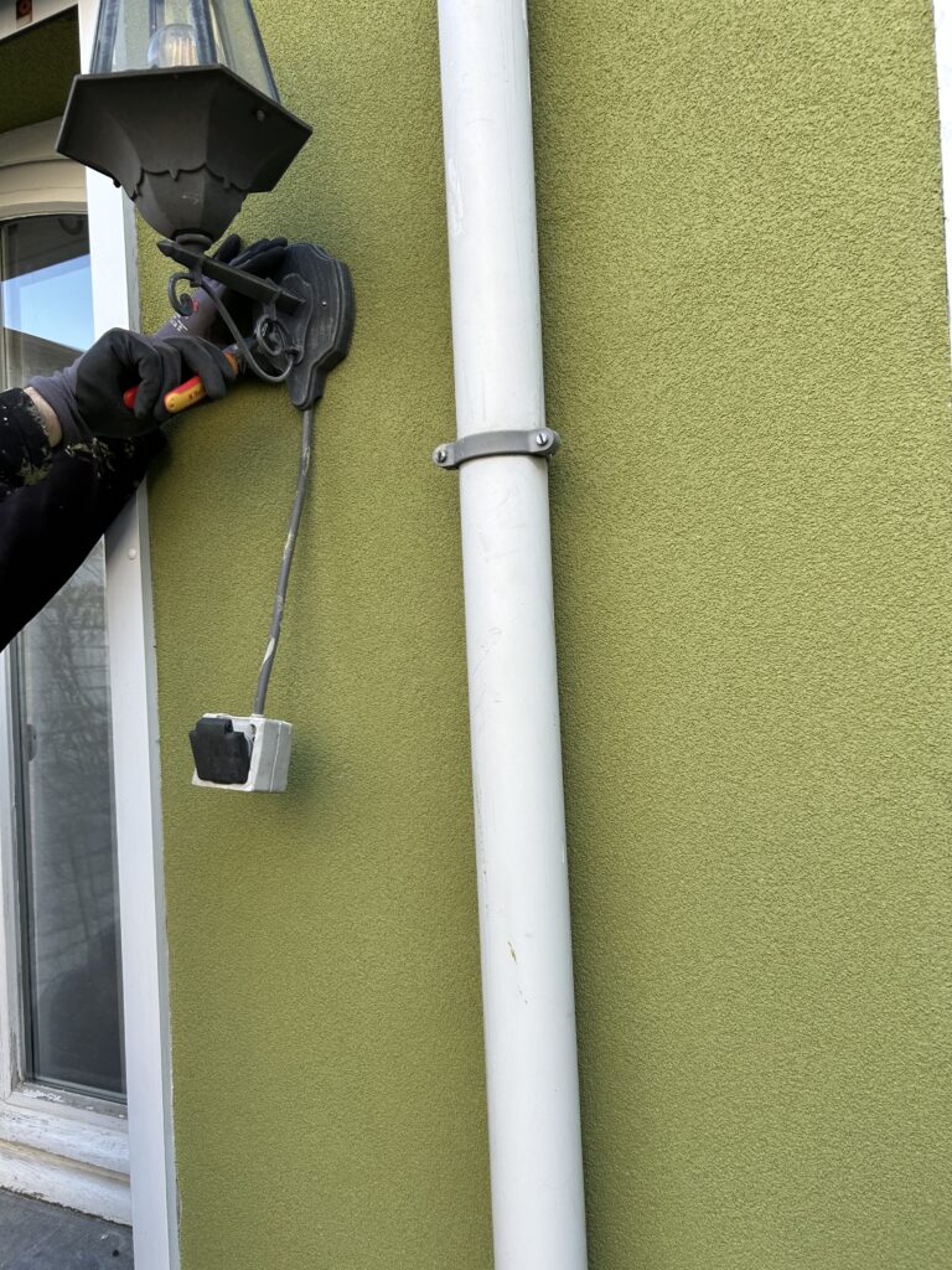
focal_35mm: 26
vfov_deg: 67.3
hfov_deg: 53.1
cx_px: 476
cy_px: 635
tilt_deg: -2.2
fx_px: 953
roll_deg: +2.0
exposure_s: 1/230
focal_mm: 5.7
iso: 40
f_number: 1.5
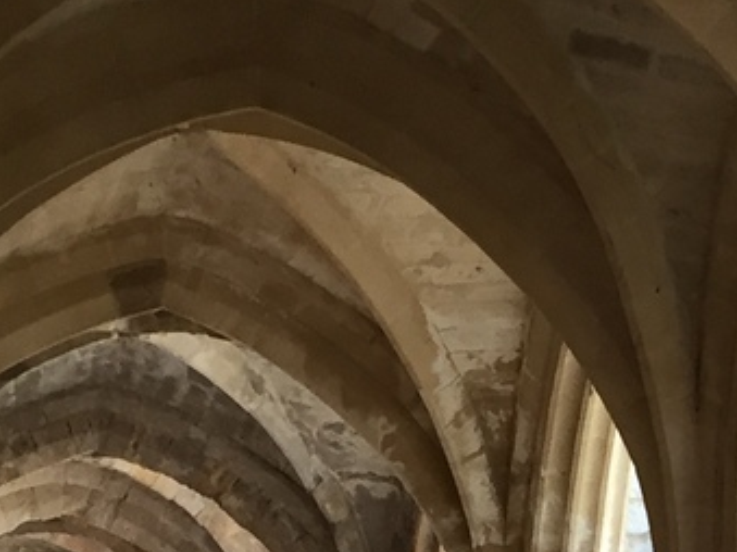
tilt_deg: +2.3
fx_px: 2916
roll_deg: -0.1
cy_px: 808
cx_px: 822
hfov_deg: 14.1
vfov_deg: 10.5
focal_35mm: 137
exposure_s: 1/33
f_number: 2.2
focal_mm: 4.15
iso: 50
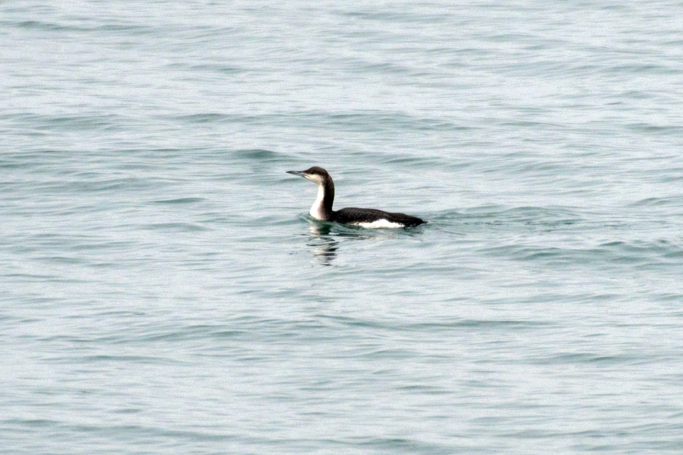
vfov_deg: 1.8
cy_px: 228
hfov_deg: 2.7
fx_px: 14228
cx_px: 342
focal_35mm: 750
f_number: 6.3
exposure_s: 1/5000
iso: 500
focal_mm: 500
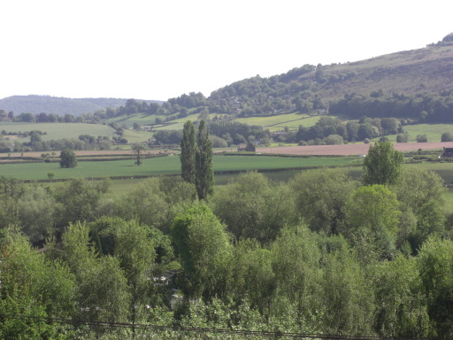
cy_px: 170
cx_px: 226
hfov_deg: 17.3
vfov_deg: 13.0
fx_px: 1492
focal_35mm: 114
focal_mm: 23.7
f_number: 5.1
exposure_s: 1/250
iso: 80
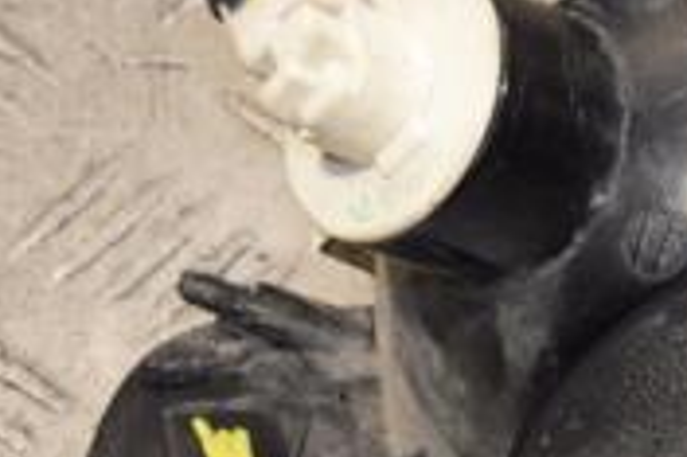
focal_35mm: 256
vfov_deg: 5.4
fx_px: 4881
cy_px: 273
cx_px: 917
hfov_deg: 7.9
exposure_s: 1/160
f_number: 5
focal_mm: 50
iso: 800
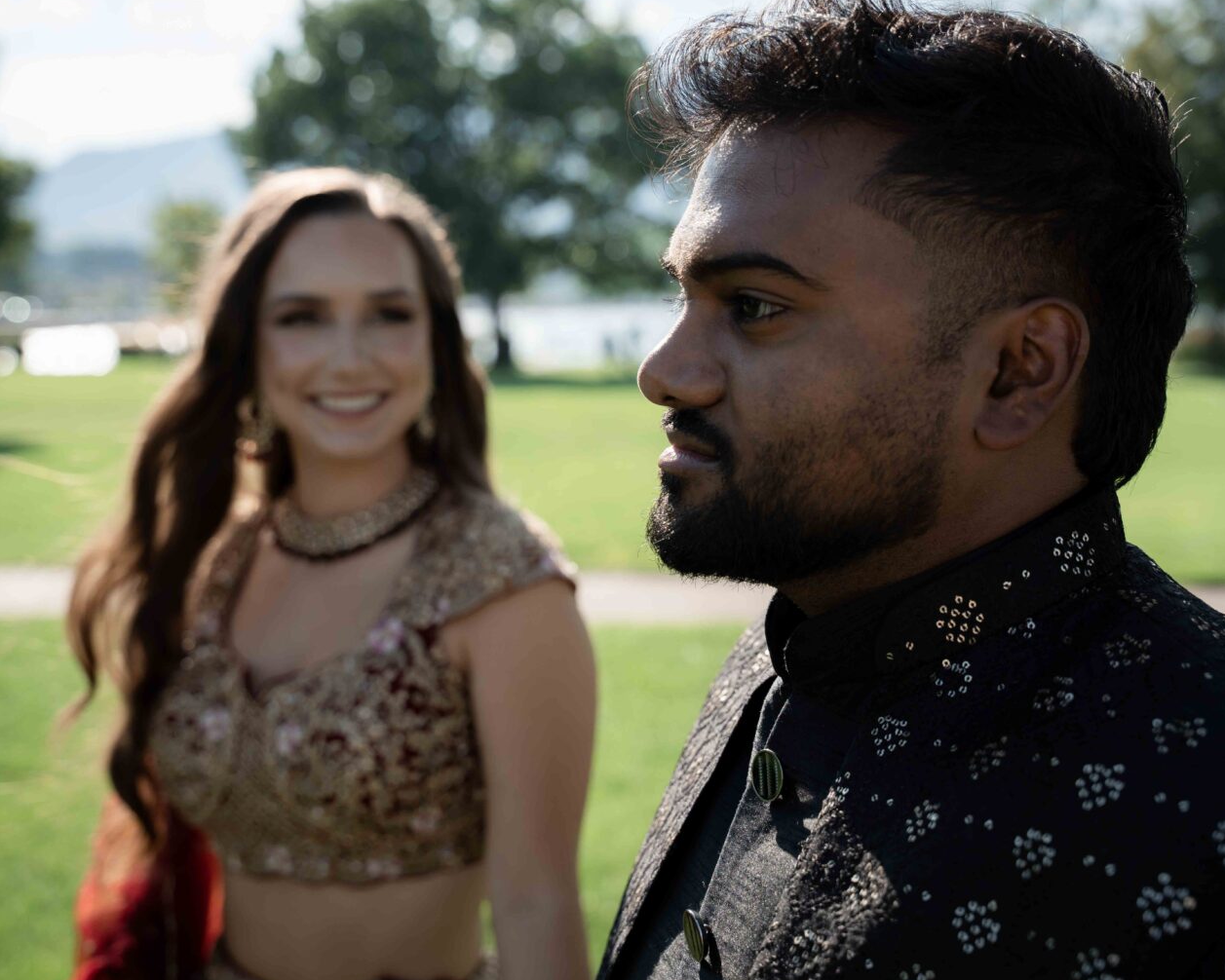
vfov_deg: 31.5
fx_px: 1738
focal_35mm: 48
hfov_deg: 38.8
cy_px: 490
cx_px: 669
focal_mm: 41.8
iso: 100
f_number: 4
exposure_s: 1/640
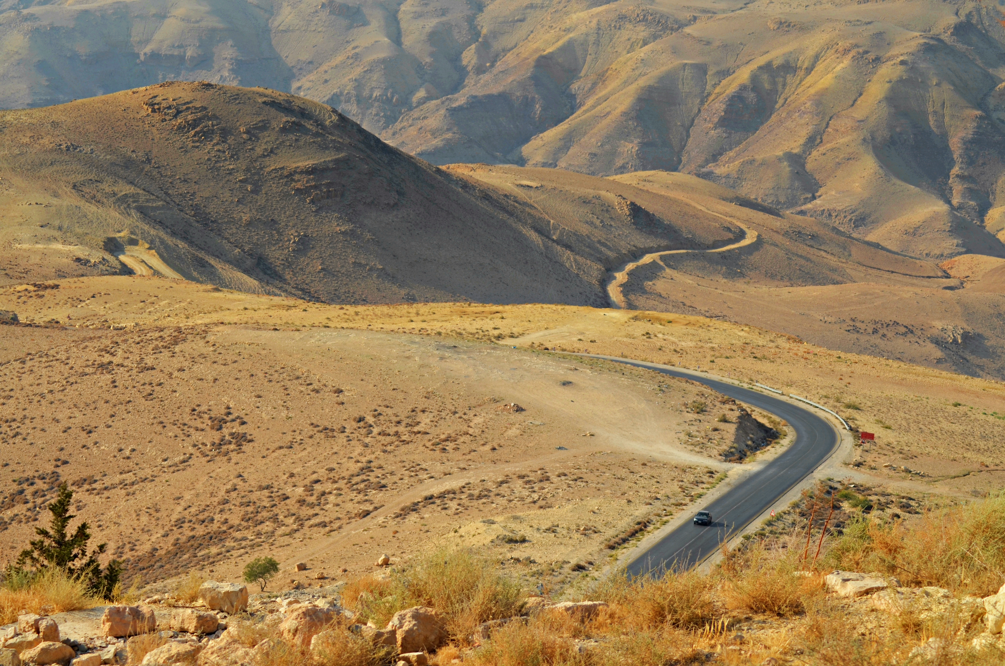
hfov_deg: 19.5
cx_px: 502
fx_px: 2925
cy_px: 333
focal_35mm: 105
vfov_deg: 13.0
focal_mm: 70
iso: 200
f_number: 7.1
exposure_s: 1/800
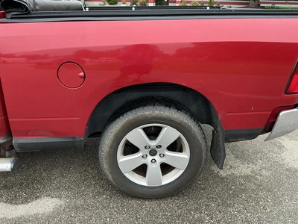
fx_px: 241
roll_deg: -1.6
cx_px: 149
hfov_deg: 63.4
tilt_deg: -23.9
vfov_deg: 49.7
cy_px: 112
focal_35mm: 28
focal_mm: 3
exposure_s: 1/148
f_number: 1.8
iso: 20
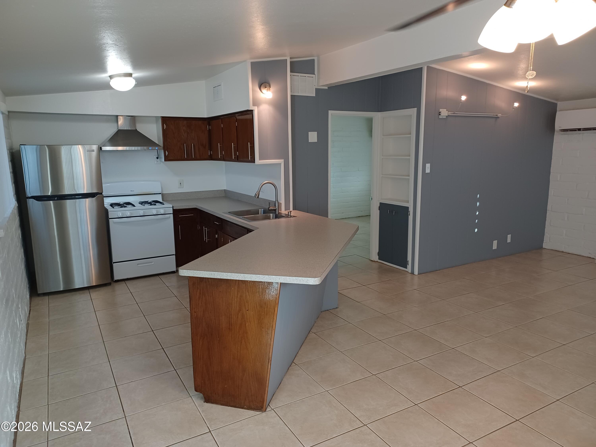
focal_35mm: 25
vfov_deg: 54.9
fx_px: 430
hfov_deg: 69.4
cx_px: 298
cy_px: 224
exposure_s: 1/60
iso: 320
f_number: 1.8
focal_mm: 4.6
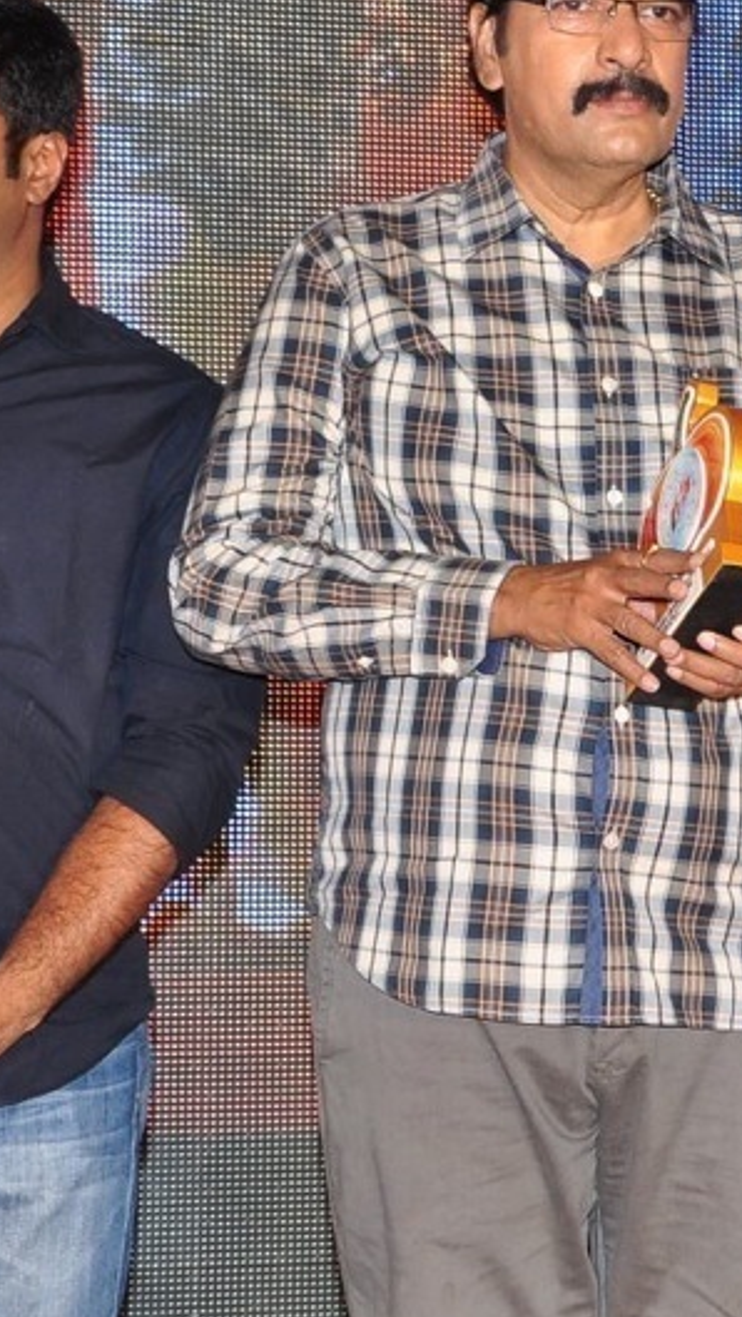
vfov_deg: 13.4
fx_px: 5597
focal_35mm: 160
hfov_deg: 7.4
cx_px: 1158
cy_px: 624
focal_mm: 45
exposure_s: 1/125
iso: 400
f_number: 6.3
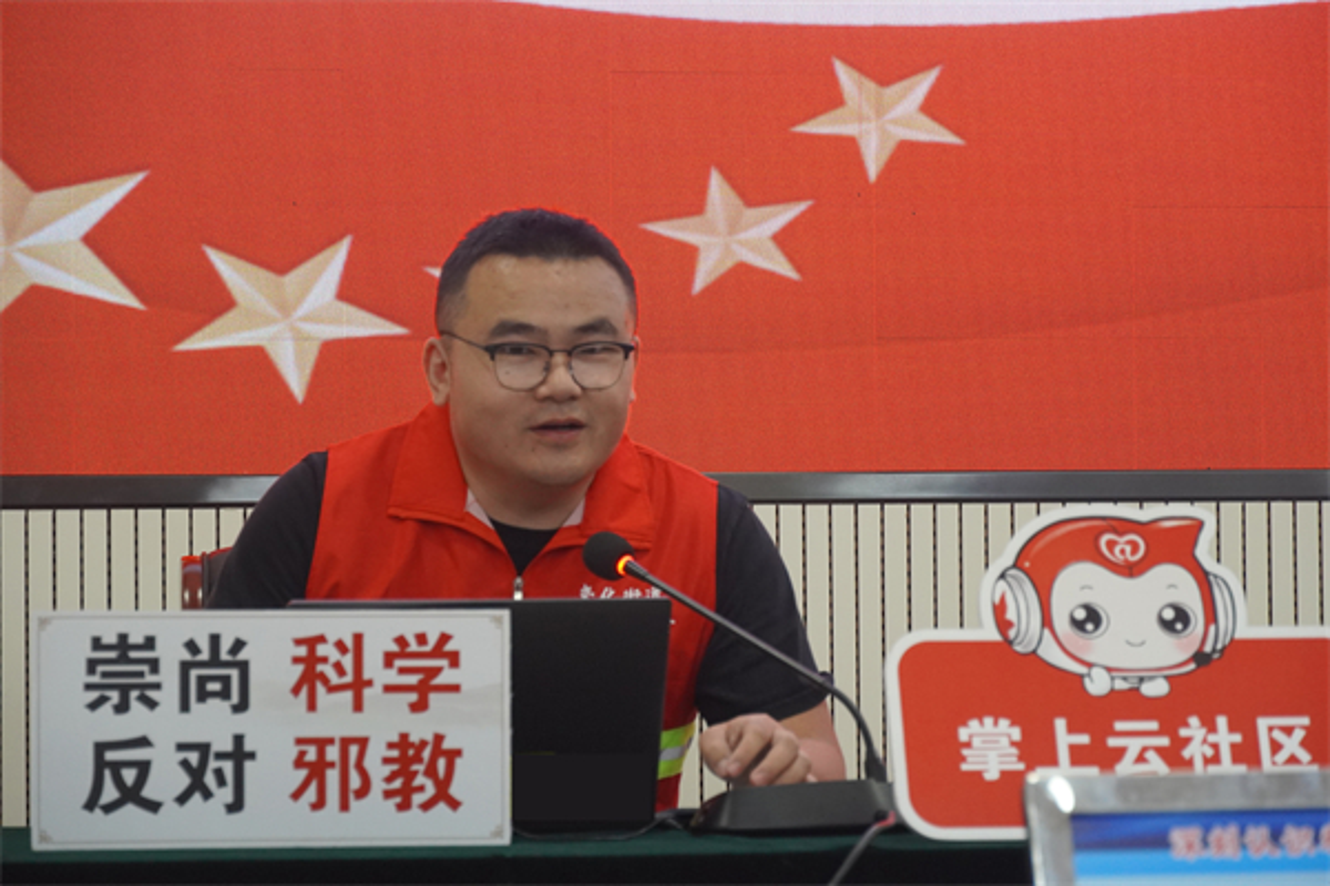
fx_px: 4655
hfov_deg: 16.3
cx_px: 665
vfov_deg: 10.9
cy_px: 443
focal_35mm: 126
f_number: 5.6
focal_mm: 84
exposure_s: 1/160
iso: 1600
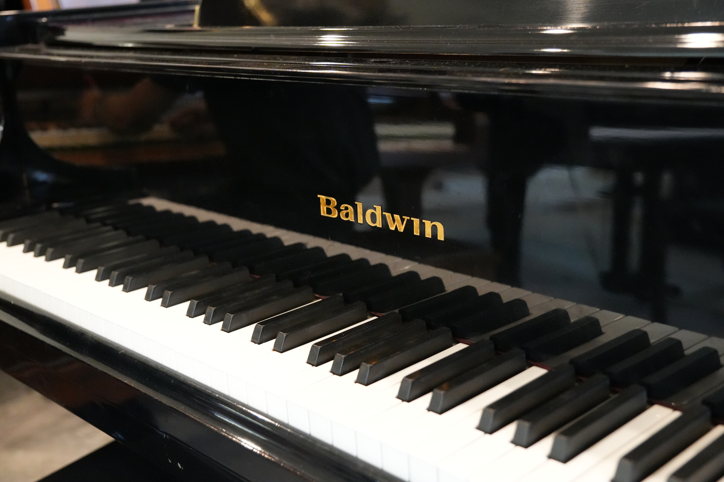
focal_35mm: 42
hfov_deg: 46.4
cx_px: 362
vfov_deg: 31.9
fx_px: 845
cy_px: 241
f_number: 2.8
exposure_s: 1/160
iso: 5000
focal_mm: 28
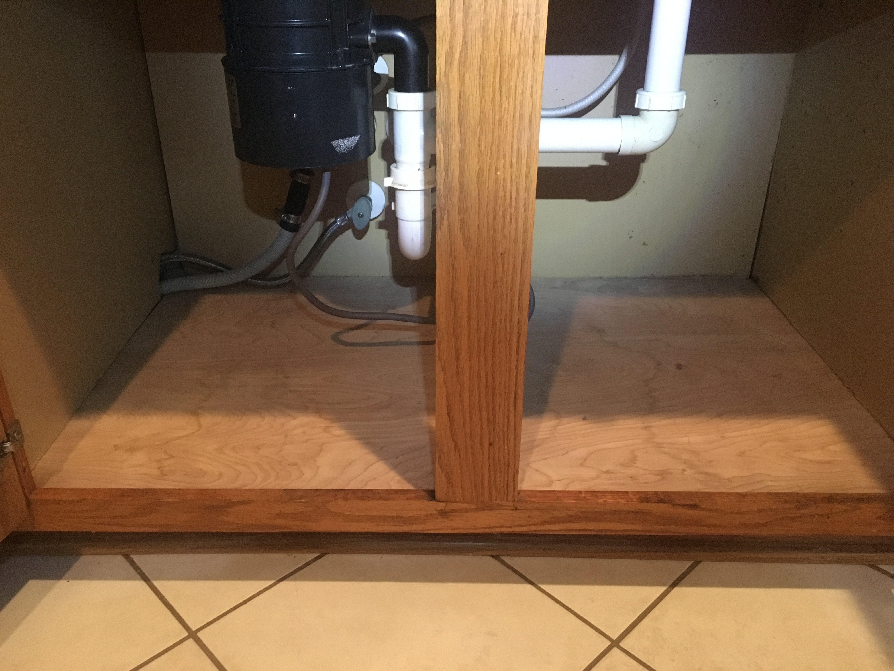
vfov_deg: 48.2
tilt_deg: -27.2
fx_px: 749
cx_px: 447
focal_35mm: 29
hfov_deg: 61.7
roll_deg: +0.5
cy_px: 336
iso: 320
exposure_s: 1/15
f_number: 2.2
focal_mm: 4.15
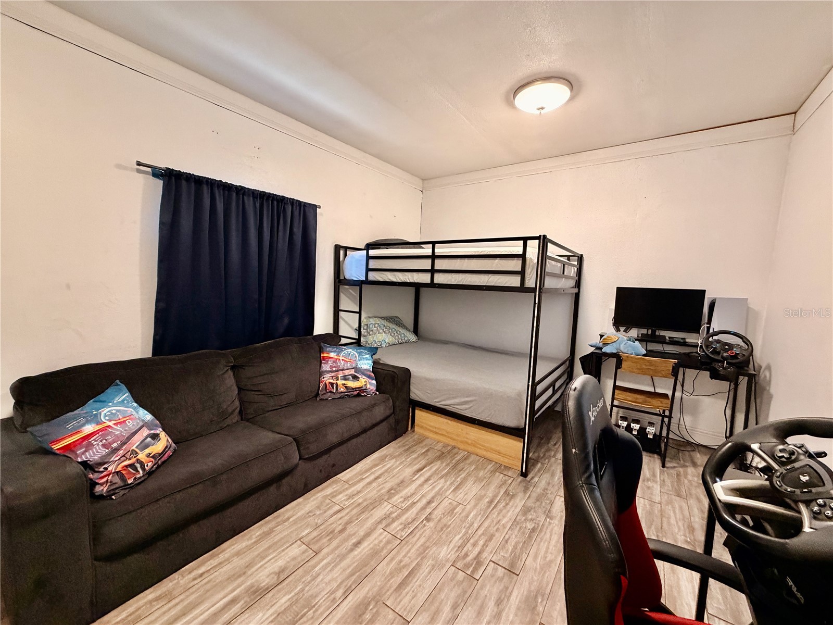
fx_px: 337
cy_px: 312
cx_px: 416
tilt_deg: -5.4
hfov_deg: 102.1
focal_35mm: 14
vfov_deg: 85.7
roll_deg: -2.3
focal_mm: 2.22
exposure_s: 1/60
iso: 400
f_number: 2.2
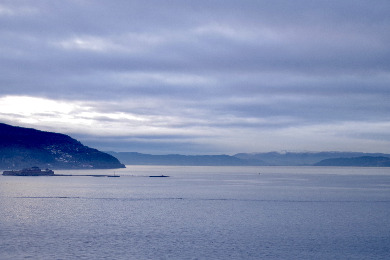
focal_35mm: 90
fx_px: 975
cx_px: 174
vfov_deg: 15.2
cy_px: 130
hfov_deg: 22.6
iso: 400
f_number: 5.6
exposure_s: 1/60
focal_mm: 50
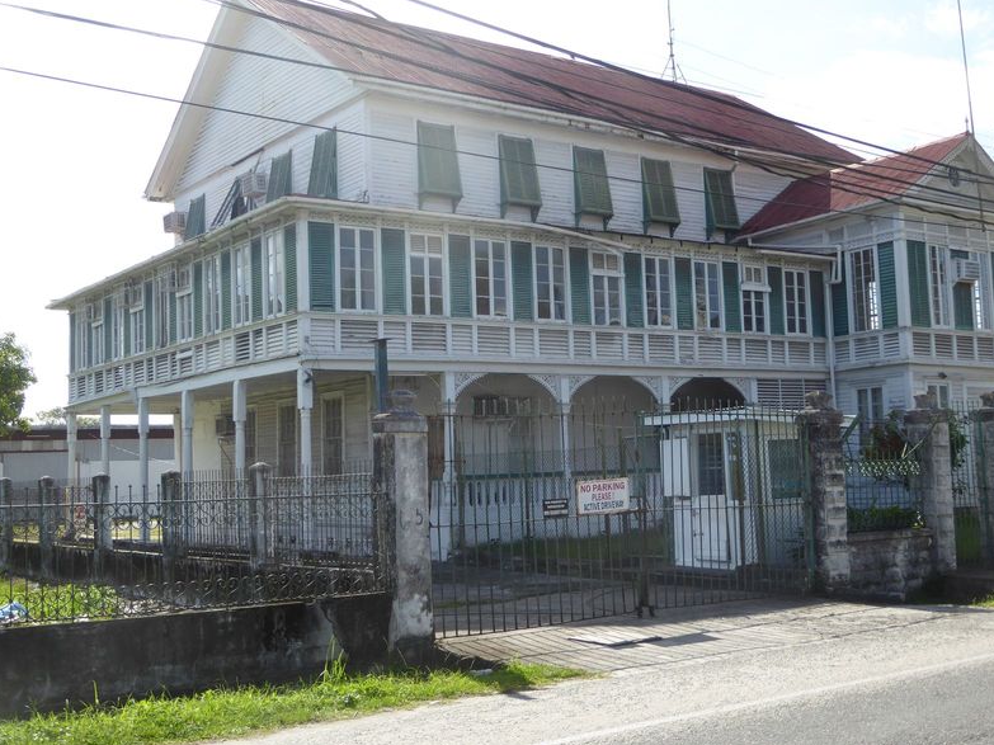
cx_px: 500
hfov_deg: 40.4
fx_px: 1349
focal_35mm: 47
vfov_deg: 30.9
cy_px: 371
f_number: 3.9
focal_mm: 7.8
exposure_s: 1/400
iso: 80
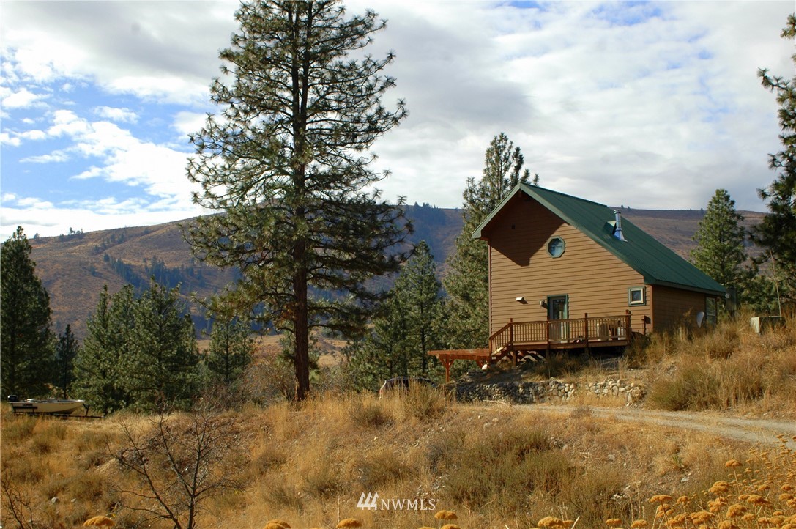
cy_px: 264
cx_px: 398
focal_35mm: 42
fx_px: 928
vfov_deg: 31.8
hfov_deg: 46.4
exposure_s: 1/200
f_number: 7.1
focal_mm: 28
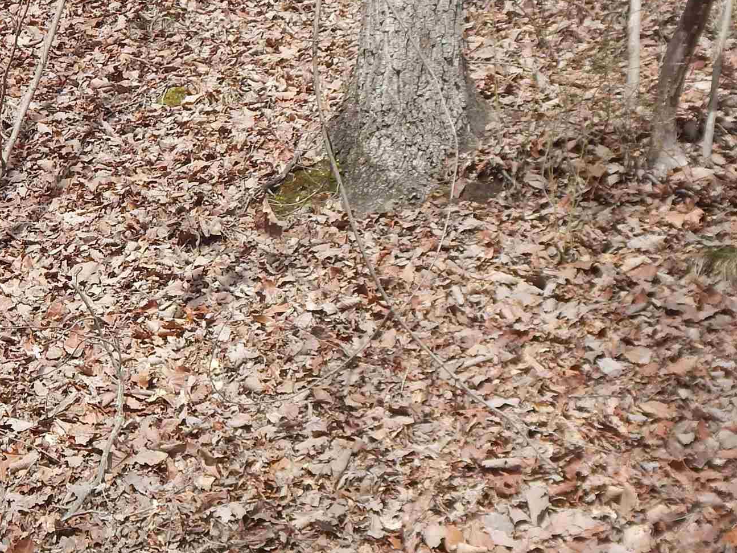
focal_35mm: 102
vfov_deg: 14.5
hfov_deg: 19.2
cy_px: 239
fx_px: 2171
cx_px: 303
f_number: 3.6
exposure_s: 1/500
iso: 125
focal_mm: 7.7
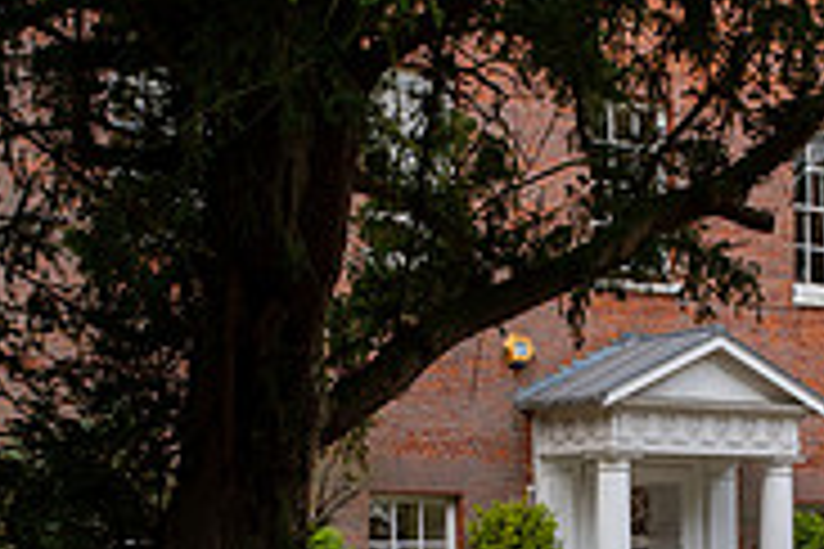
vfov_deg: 12.2
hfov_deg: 18.4
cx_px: 549
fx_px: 2540
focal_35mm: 111
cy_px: 504
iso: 125
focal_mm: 35
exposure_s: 1/200
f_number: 6.3
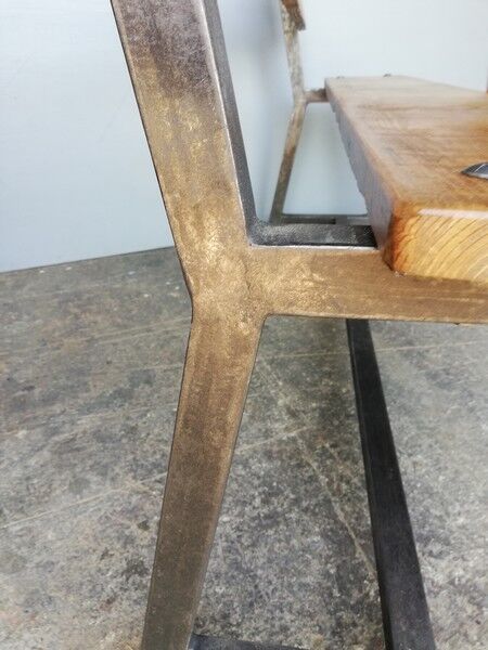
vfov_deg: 67.3
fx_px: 489
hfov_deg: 53.1
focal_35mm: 26
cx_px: 244
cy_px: 325
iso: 80
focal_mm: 3.81
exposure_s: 1/50
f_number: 2.2
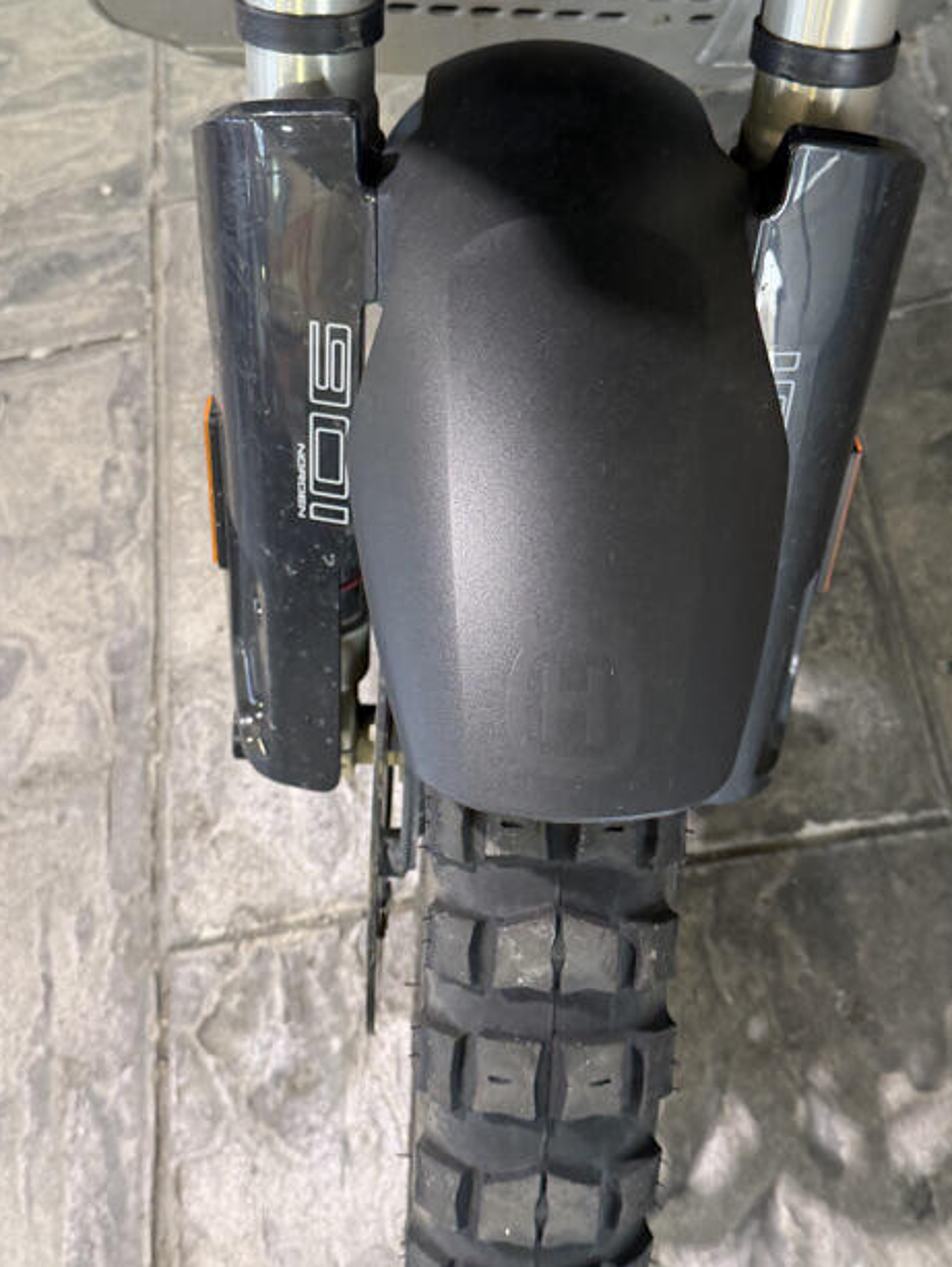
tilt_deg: -61.4
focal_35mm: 40
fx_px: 1466
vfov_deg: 46.6
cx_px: 520
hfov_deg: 36.0
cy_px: 526
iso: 200
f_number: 1.78
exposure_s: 1/60
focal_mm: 6.76
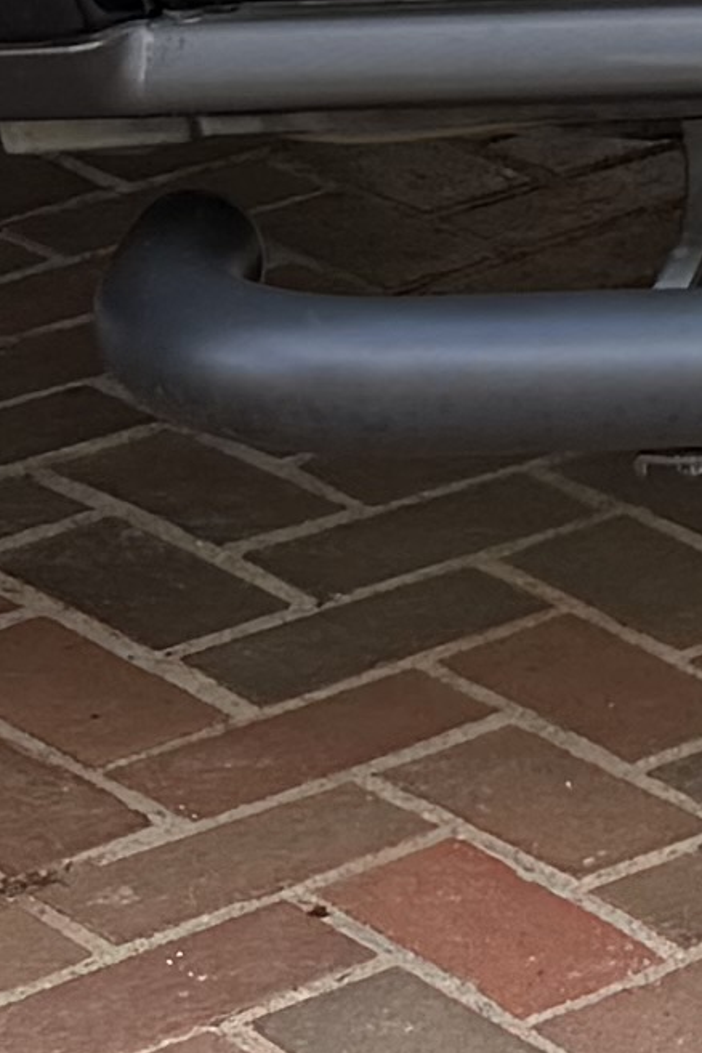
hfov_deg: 6.0
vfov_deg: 8.4
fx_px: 6347
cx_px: 1936
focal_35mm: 217
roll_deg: +0.1
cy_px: -1707
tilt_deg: -3.1
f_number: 1.78
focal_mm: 6.76
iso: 80
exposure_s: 1/796
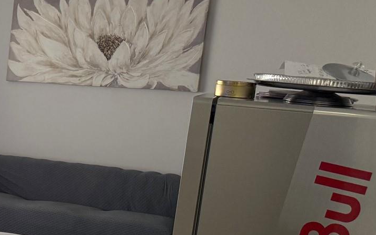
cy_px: 181
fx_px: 748
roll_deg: -2.8
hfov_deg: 24.0
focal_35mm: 73
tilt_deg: -10.4
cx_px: -141
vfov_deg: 17.7
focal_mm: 6.76
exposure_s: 1/120
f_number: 1.78
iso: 200
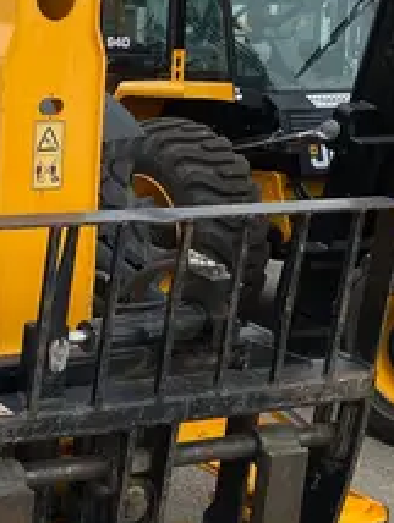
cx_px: -152
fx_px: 1348
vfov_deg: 22.0
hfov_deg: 15.6
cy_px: 297
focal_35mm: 89
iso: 32
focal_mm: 4.25
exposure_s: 1/827
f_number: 1.8
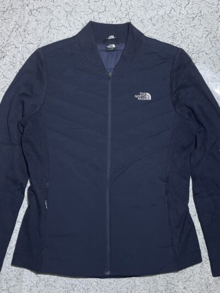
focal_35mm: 26
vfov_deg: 67.3
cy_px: 146
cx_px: 110
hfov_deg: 53.1
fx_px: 220
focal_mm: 4.2
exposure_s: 1/100
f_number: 1.6
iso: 125
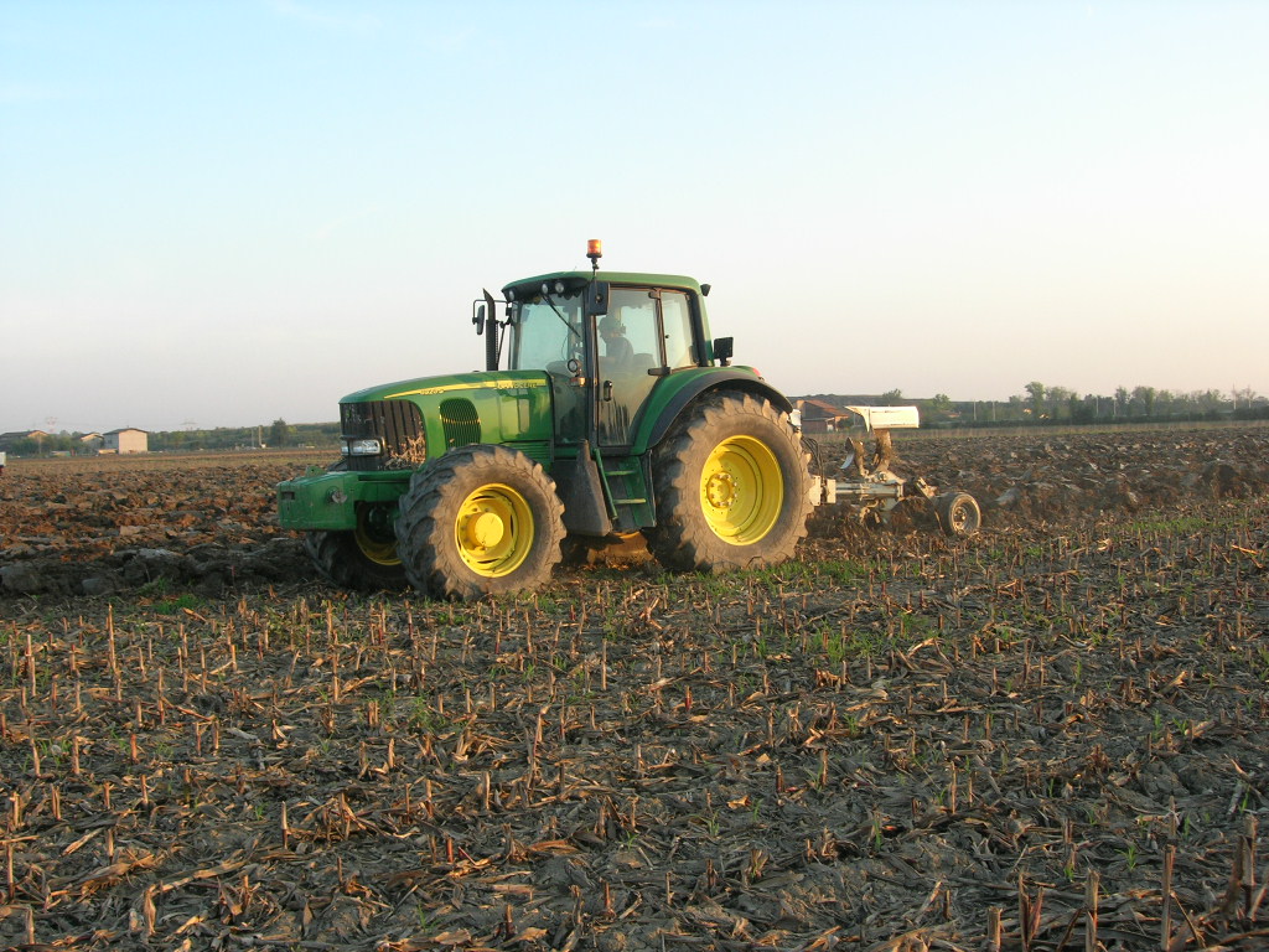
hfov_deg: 49.0
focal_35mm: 38
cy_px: 476
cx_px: 634
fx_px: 1393
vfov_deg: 37.7
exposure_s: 1/132
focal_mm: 7.8
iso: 80
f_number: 4.8
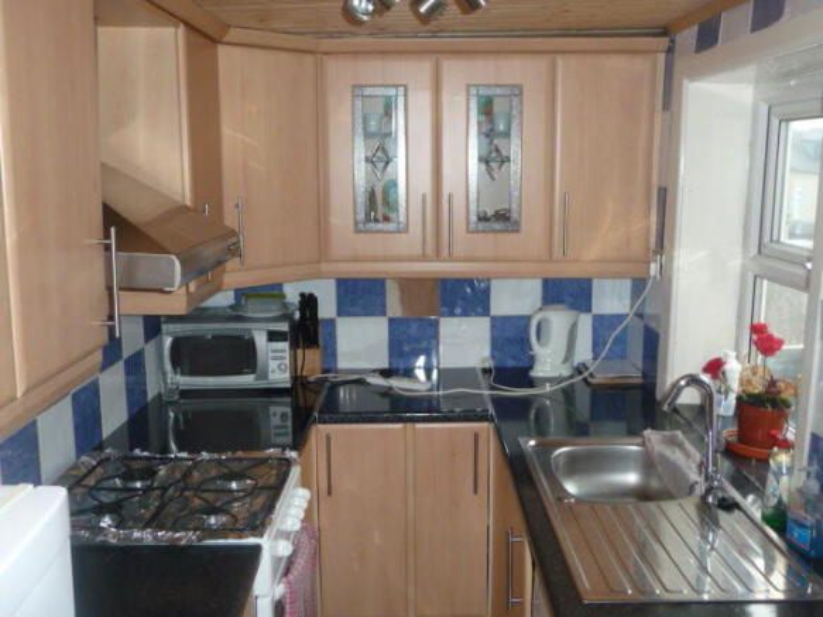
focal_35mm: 34
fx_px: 808
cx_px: 412
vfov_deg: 41.8
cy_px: 308
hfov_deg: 54.0
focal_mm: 4.7
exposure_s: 1/30
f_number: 3.3
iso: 200
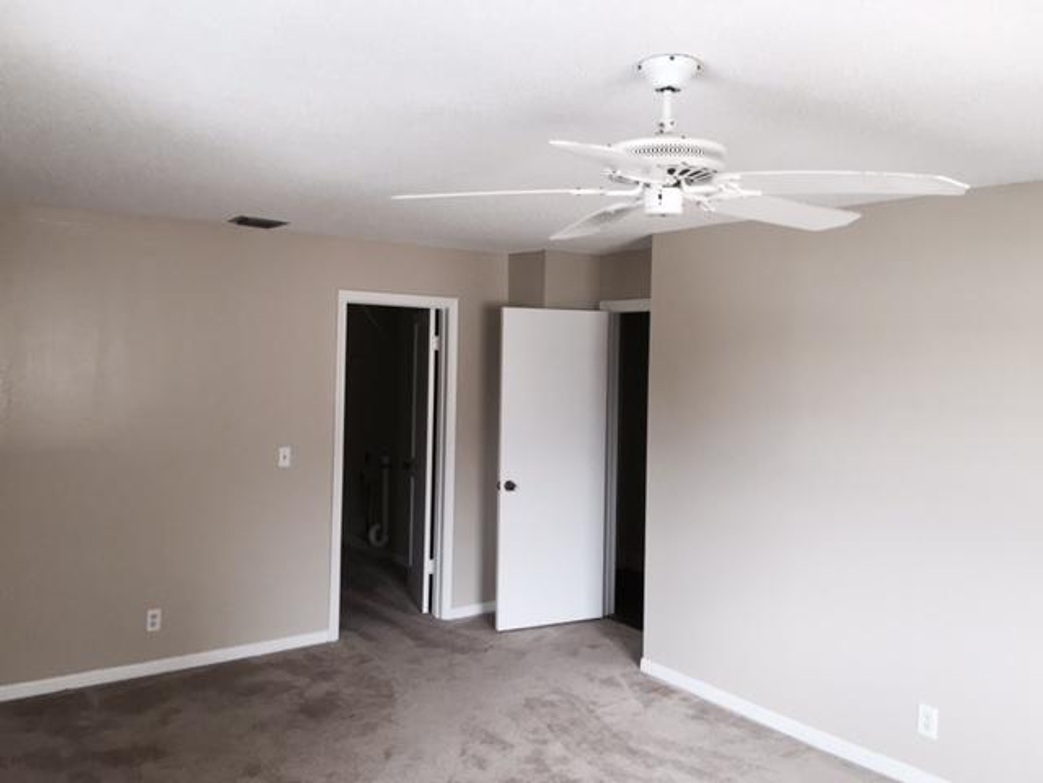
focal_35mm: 29
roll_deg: -1.9
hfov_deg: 61.7
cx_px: 522
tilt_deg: +0.7
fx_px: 874
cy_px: 392
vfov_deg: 48.2
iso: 64
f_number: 2.2
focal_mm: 4.15
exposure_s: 1/30
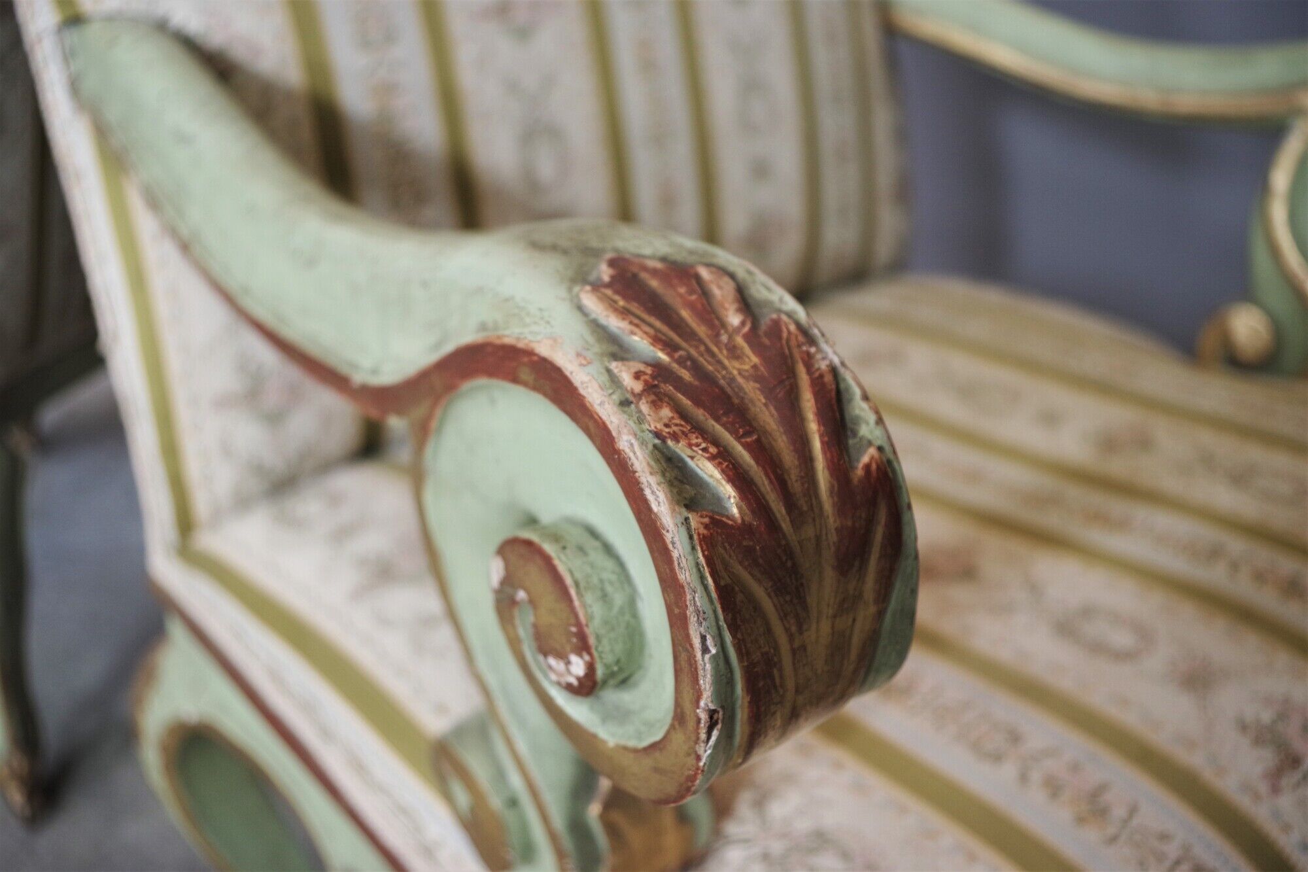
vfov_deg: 38.9
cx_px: 654
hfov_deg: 55.8
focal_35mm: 34
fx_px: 1235
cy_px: 436
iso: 800
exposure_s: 1/60
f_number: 4
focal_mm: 23.13
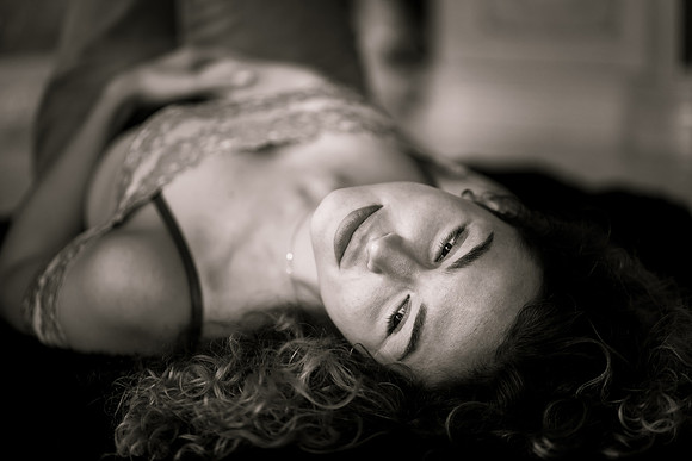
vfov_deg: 16.1
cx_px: 346
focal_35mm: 85
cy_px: 230
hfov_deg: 23.9
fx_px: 1634
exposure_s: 1/200
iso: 500
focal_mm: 85
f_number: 1.8
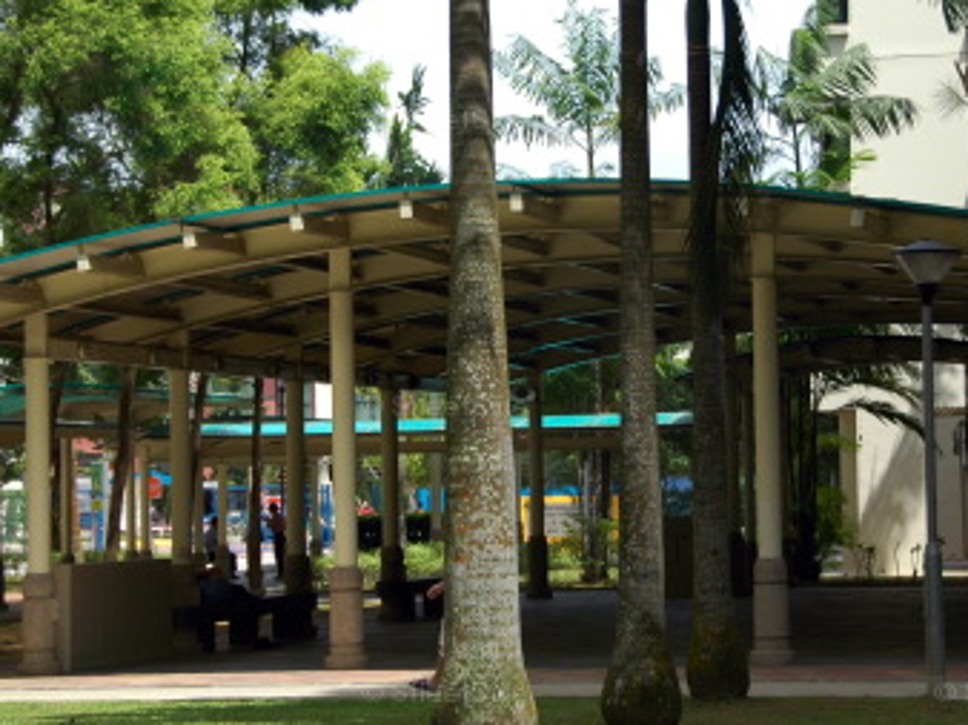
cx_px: 576
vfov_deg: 12.1
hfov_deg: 16.1
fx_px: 3409
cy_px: 342
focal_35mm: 122
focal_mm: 52
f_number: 4.8
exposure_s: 1/800
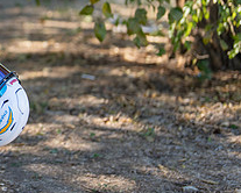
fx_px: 1142
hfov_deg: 11.7
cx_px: -70
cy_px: 5
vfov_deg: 9.6
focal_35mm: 160
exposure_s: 1/1250
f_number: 1.2
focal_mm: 50
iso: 100
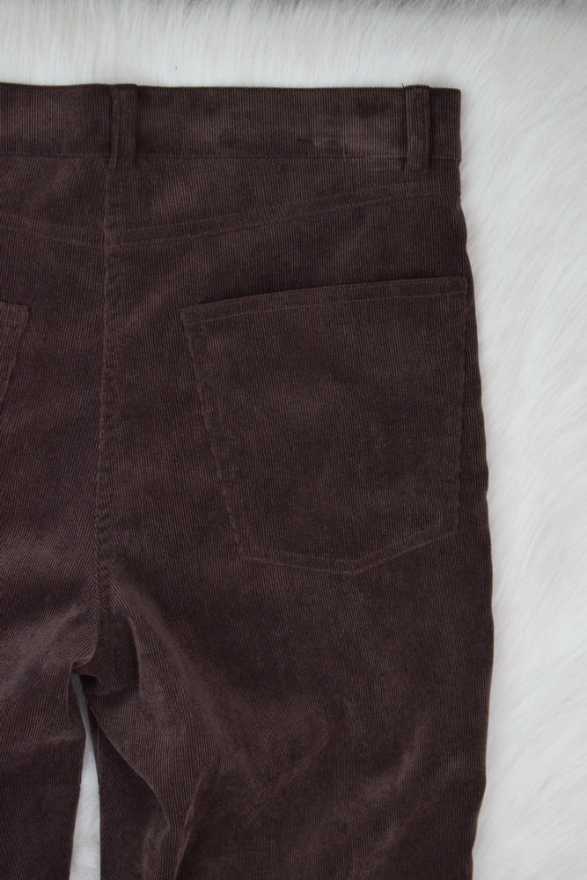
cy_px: 440
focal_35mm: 82
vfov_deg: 24.6
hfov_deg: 16.6
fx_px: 2017
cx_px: 294
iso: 800
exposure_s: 1/125
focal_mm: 55
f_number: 5.6
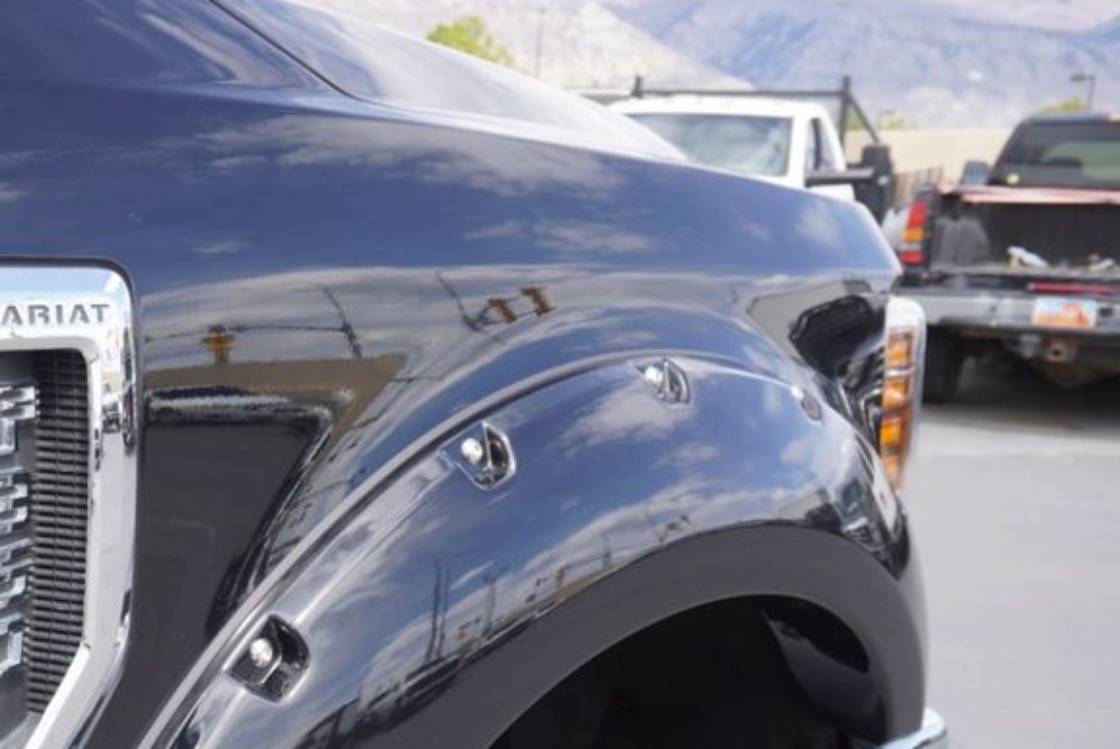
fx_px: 1740
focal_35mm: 56
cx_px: 155
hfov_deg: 34.1
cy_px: 551
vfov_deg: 24.1
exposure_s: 1/160
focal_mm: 21
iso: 100
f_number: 6.3
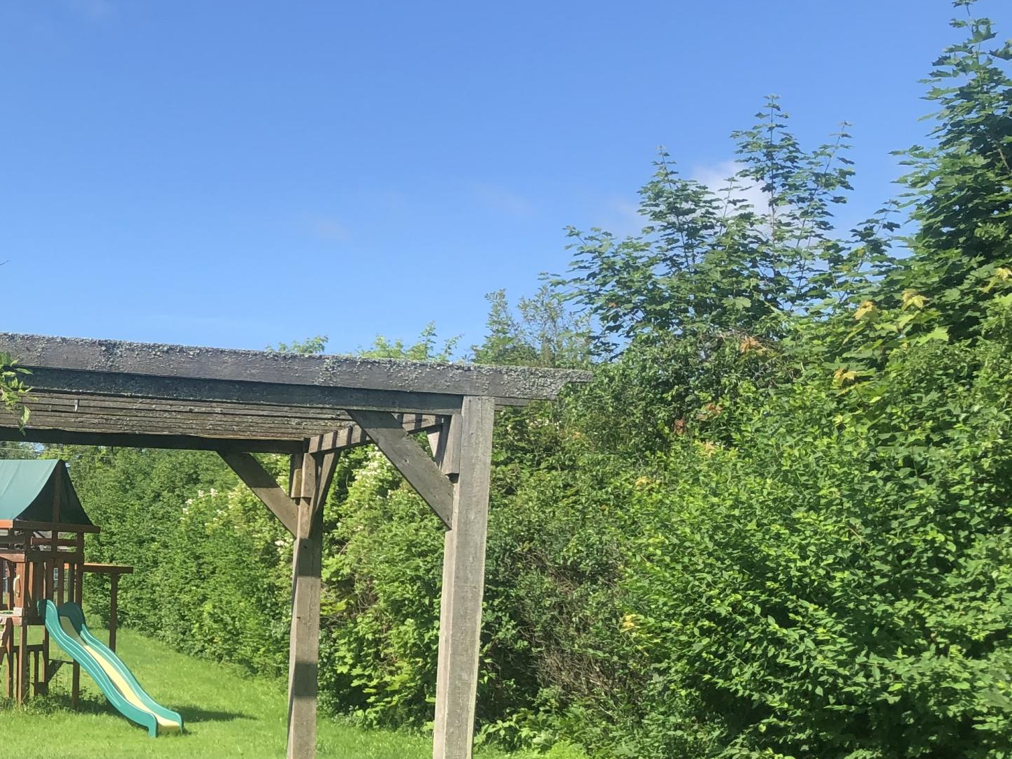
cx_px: 37
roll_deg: -2.4
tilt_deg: +1.7
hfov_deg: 31.1
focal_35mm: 58
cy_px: 569
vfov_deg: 24.9
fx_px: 1696
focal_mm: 3.99
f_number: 1.8
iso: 20
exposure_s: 1/1171
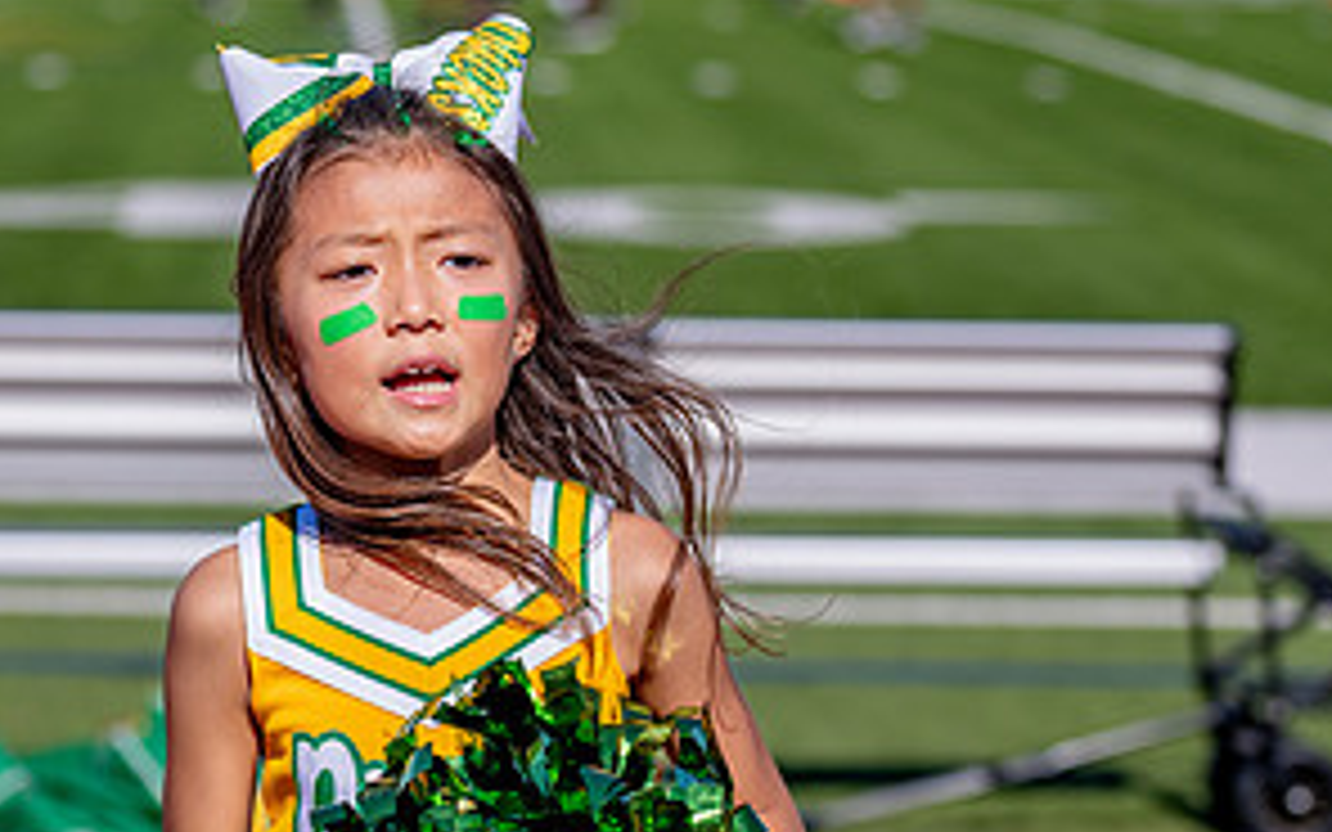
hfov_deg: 13.1
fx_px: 5808
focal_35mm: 160
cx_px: 495
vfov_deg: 8.2
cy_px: 677
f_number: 2.8
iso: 160
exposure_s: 1/4000
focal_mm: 70
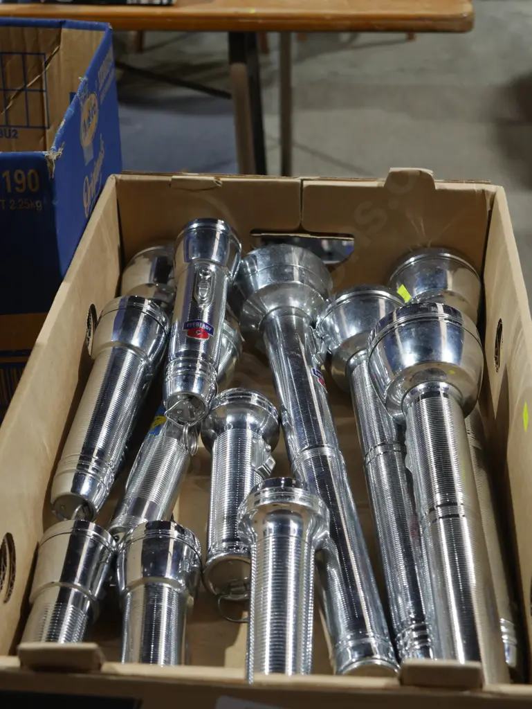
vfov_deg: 28.5
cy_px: 354
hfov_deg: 21.6
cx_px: 266
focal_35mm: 68
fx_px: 1392
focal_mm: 34
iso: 800
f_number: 5.4
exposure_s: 1/80
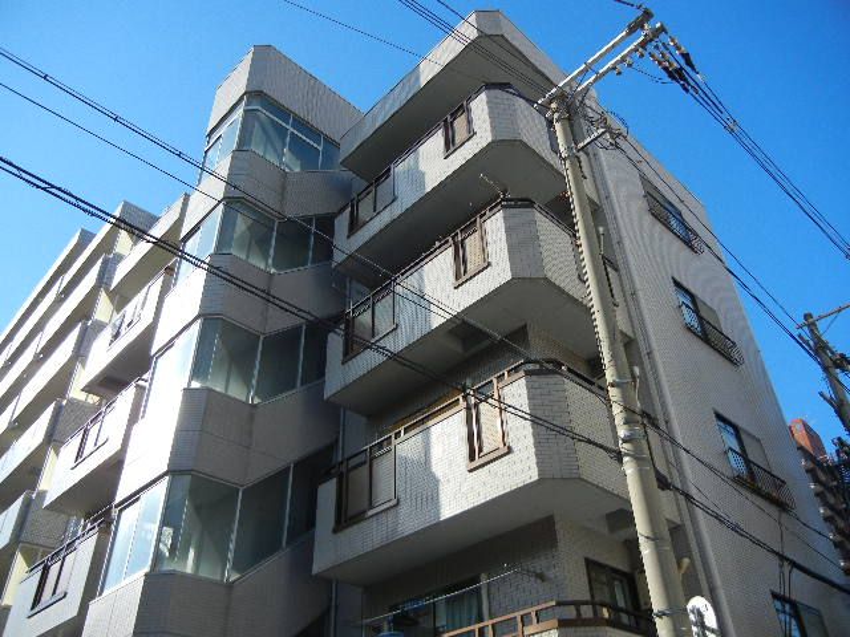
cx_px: 425
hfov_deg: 60.0
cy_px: 318
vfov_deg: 46.8
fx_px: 737
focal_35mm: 30
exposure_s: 1/292
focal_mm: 5.4
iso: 160
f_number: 7
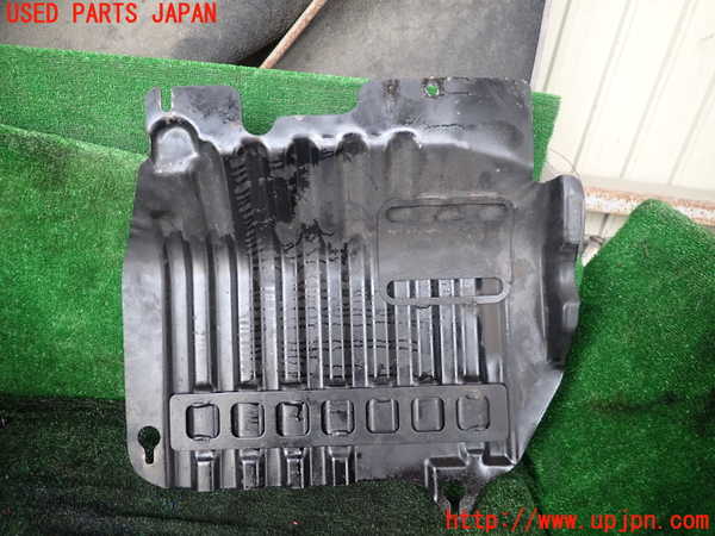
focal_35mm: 25
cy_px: 268
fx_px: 516
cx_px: 358
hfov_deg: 69.4
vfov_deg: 54.9
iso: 100
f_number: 2
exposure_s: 1/60
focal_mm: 4.5
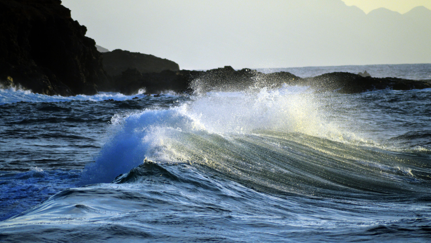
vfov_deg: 2.6
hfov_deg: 4.6
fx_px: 5394
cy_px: 111
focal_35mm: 472
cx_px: 215
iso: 400
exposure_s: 1/1600
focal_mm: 300
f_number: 5.6
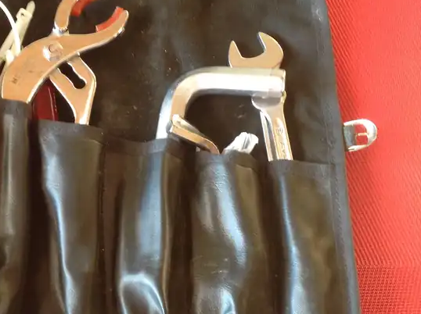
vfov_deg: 22.5
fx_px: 789
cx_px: 135
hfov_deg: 29.6
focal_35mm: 65
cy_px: 130
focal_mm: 4.28
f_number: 2.4
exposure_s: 1/15
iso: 100
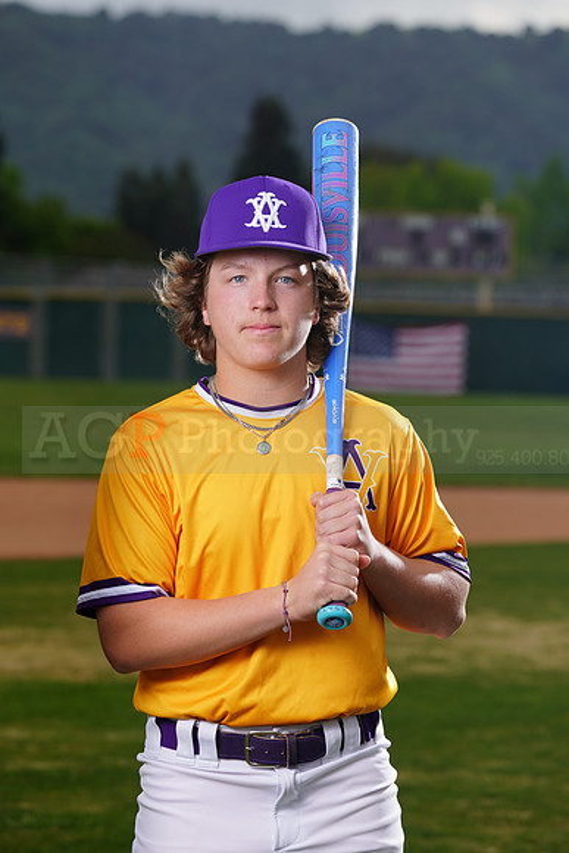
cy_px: 426
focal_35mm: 192
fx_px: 4549
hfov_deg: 7.2
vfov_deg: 10.7
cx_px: 284
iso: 100
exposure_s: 1/250
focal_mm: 192
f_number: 8
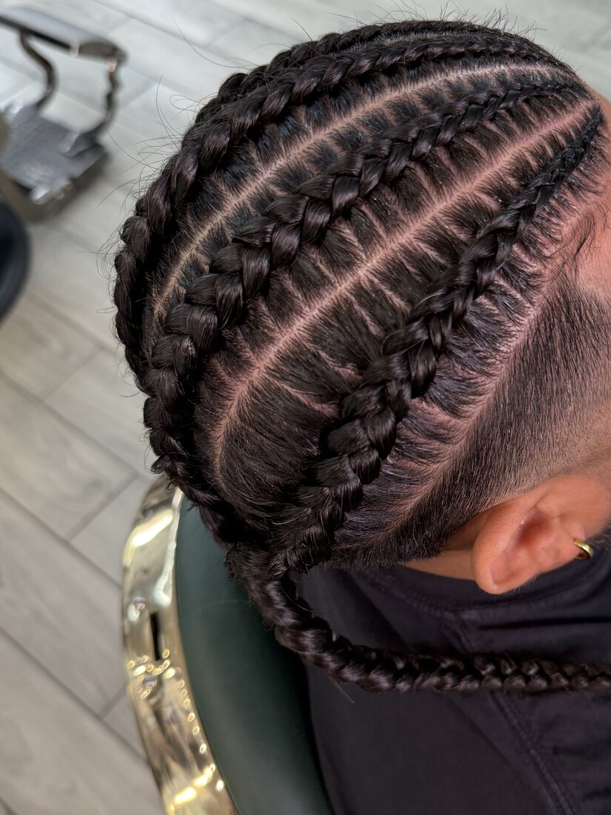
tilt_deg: -57.9
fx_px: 824
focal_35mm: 35
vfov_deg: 52.6
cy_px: 430
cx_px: 421
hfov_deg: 40.1
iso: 160
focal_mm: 6.76
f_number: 1.78
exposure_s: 1/120
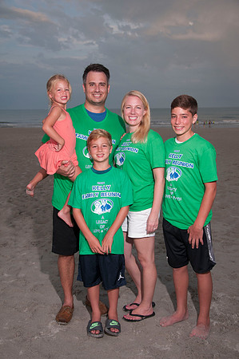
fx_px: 449
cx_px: 120
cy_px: 180
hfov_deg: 29.8
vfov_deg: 43.6
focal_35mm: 45
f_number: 5.6
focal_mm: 30
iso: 100
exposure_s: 1/160
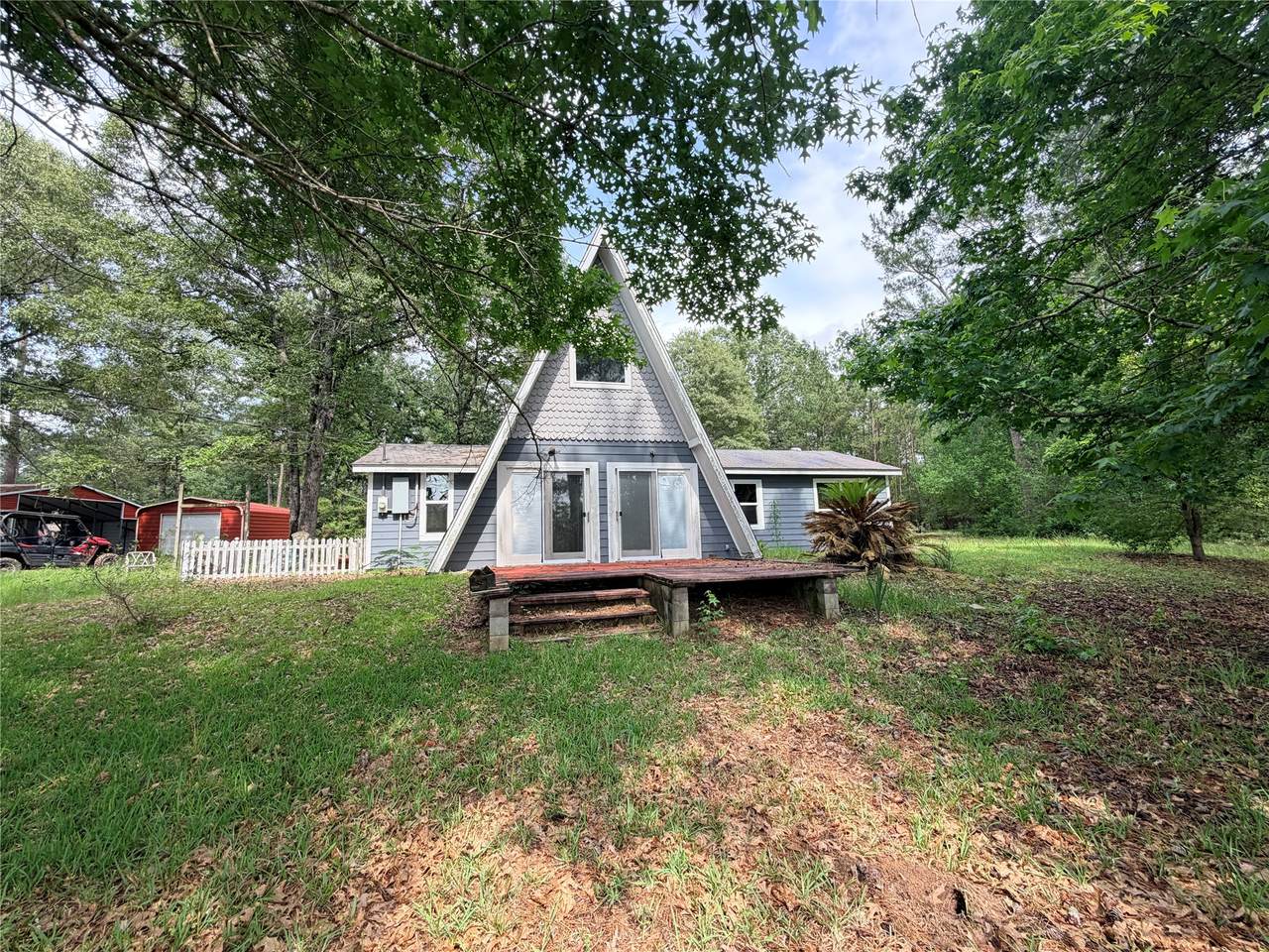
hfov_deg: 102.1
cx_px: 634
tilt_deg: +8.2
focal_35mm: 14
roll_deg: +2.3
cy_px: 476
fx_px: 513
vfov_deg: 85.7
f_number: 2.2
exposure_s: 1/344
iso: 50
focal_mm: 2.22
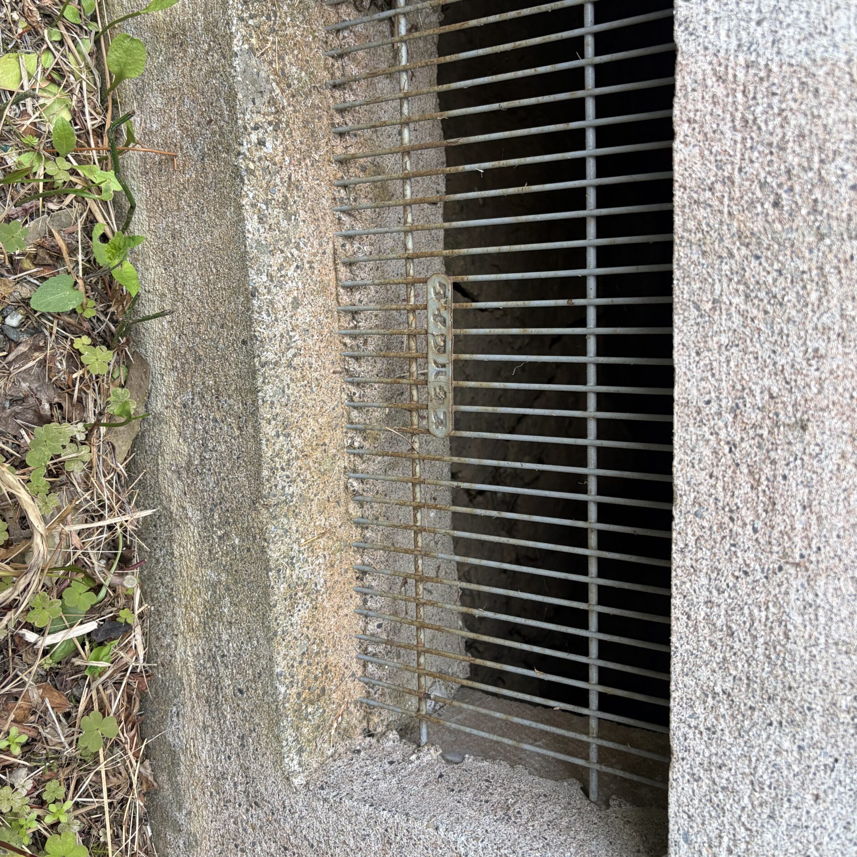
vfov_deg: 52.5
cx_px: 430
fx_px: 868
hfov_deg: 52.5
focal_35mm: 31
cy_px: 415
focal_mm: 5.96
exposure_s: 1/167
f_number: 1.6
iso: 40
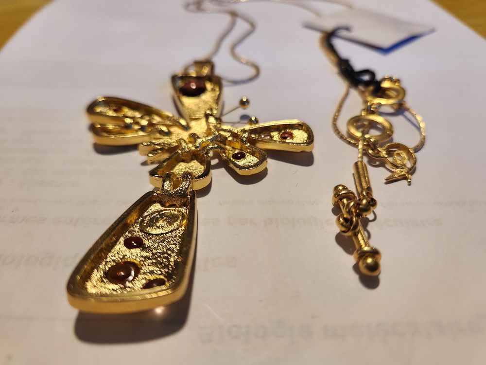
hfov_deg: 73.9
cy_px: 182
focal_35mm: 23
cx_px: 243
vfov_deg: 58.9
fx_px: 323
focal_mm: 5.4
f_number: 1.8
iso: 320
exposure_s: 1/100
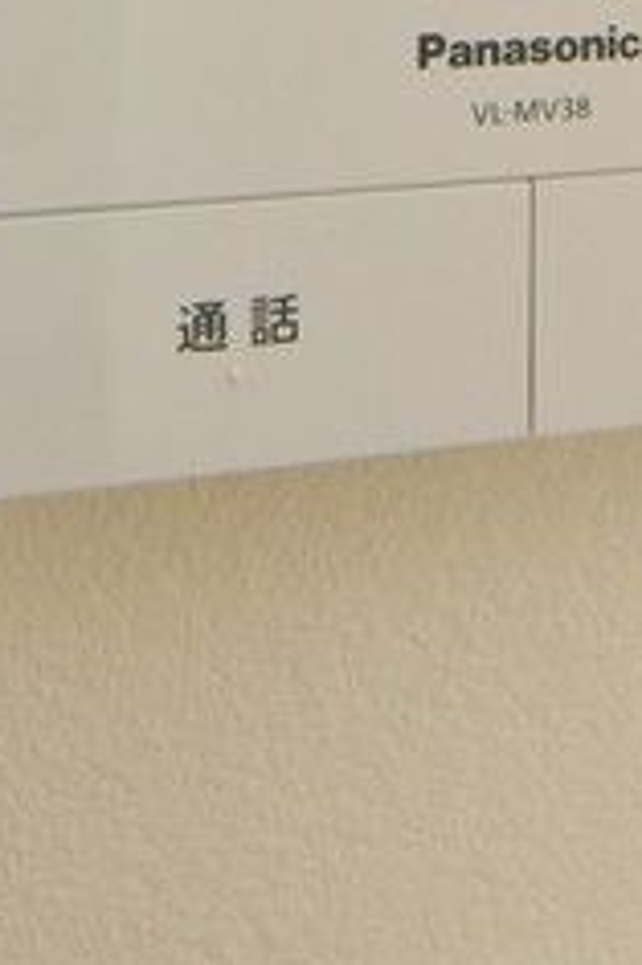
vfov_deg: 25.9
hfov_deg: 20.7
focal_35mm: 65
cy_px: -327
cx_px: 485
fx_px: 1741
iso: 1000
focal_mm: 16
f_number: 7.1
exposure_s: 1/60
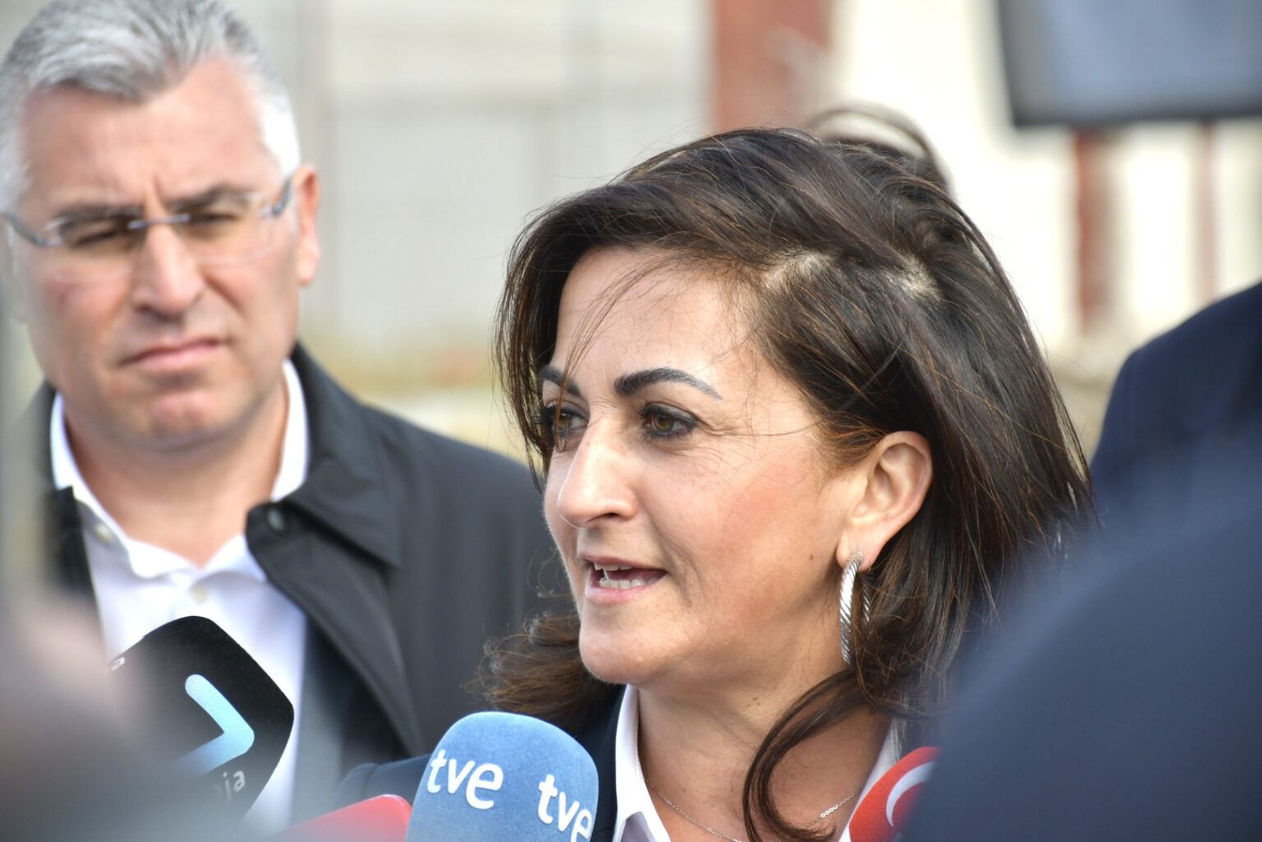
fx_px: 7361
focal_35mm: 210
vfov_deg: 6.5
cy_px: 421
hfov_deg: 9.8
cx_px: 631
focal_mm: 140
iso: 400
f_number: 5.6
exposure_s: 1/1000
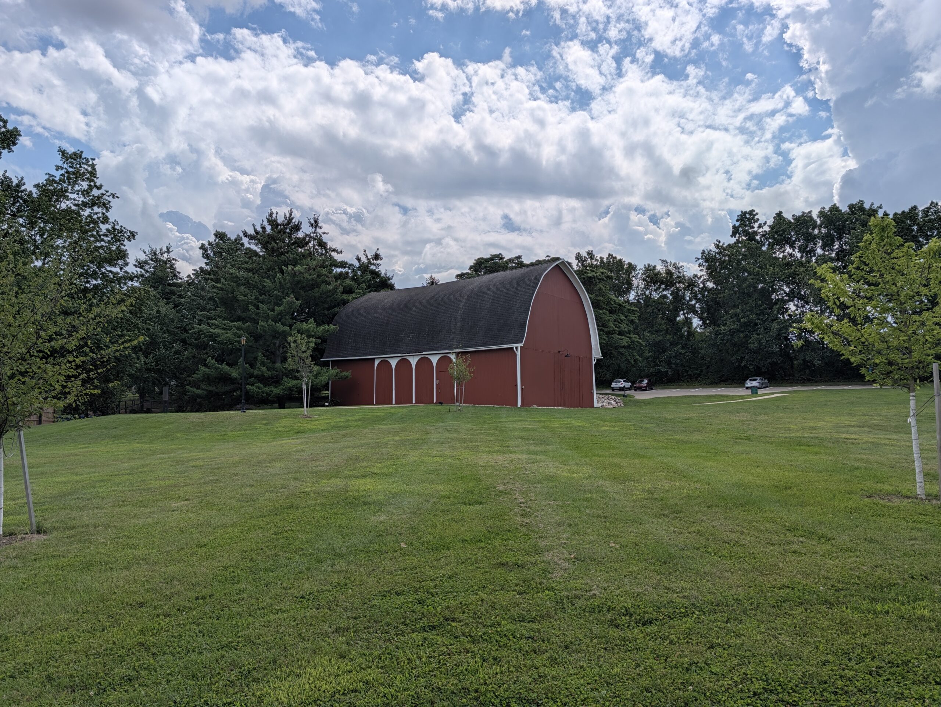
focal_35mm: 24
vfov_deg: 56.9
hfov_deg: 71.6
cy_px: 354
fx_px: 653
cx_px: 470
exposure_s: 1/4484
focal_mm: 6.9
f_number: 1.68
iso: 25
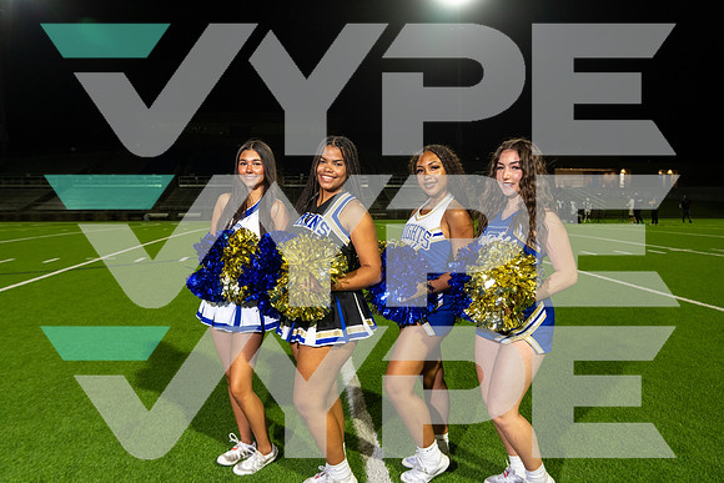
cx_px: 362
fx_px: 483
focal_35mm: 24
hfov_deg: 73.7
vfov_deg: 53.2
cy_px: 242
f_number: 4
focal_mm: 24
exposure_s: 1/200
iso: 1000
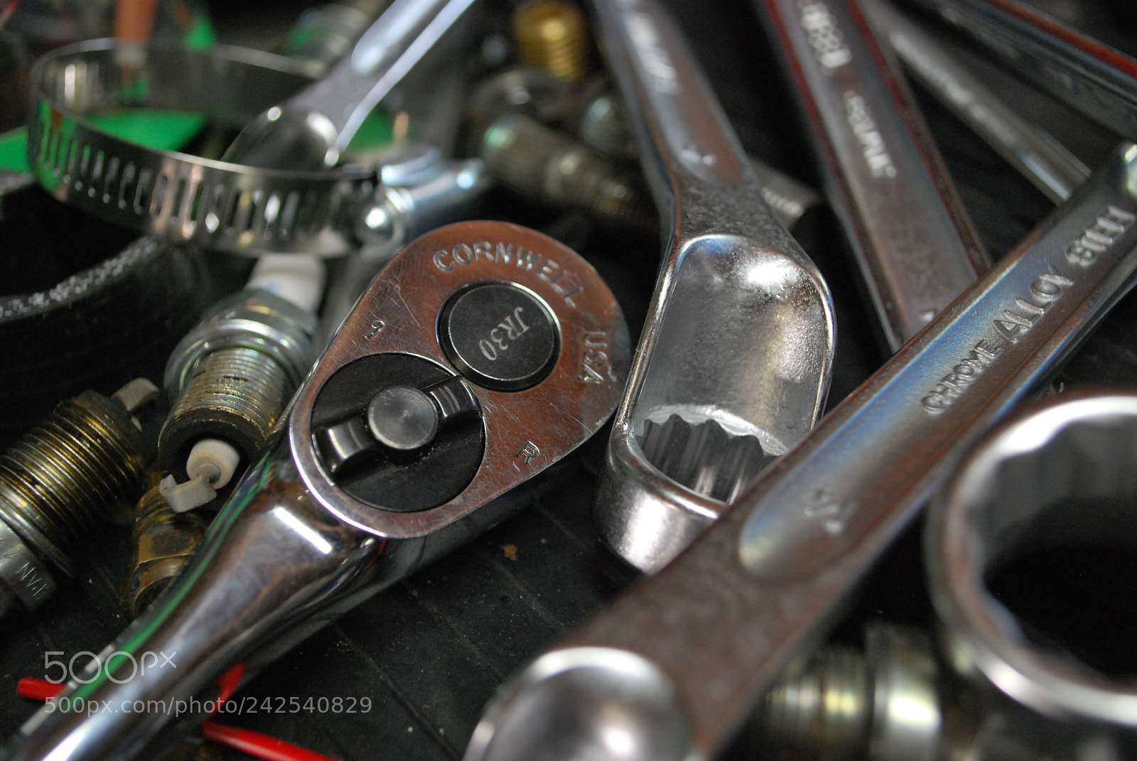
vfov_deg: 32.0
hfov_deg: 46.3
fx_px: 1328
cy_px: 380
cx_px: 568
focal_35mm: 42
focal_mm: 28
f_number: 4.5
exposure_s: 1/30
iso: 720
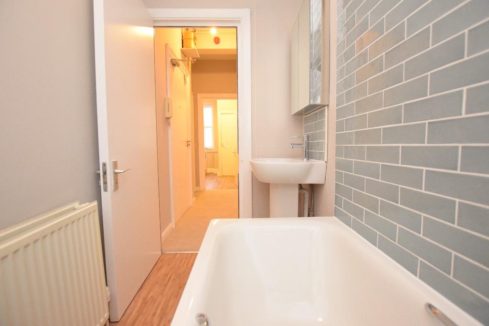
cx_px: 244
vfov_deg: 72.1
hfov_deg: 95.0
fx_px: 224
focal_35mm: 16
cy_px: 163
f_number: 3.5
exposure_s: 1/200
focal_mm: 11
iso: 4000
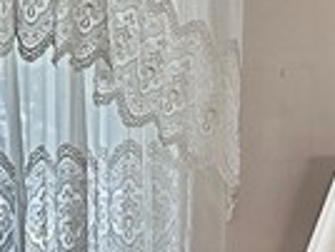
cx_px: 98
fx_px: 1774
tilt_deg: -8.6
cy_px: 462
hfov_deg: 10.8
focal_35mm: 183
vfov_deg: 7.9
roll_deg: -0.4
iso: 160
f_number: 1.78
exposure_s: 1/60
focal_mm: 6.86
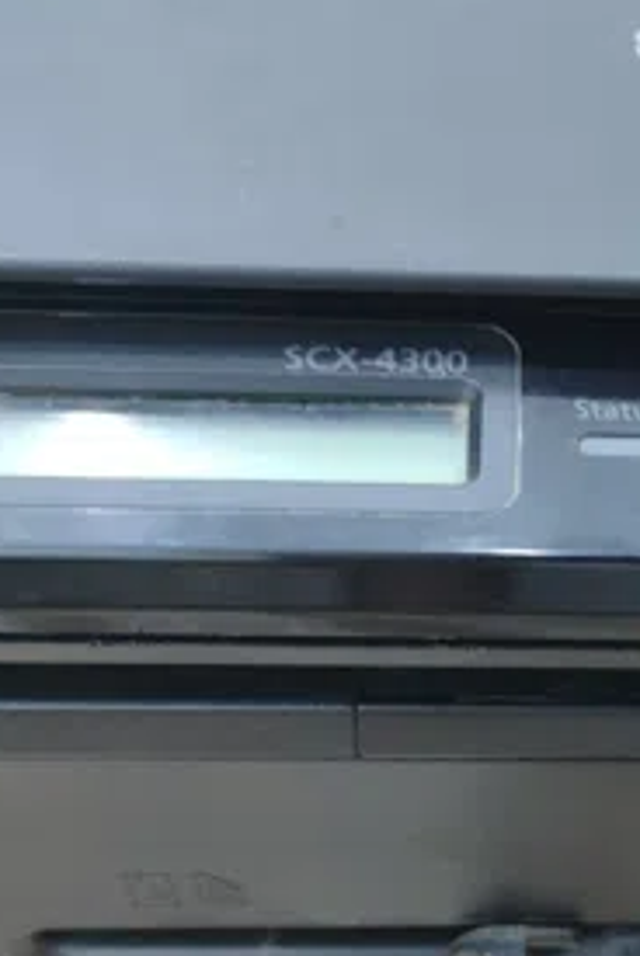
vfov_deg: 33.6
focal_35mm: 58
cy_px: 744
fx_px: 1543
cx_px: 713
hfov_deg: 22.1
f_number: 1.89
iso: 868
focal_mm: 5.89
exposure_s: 1/33
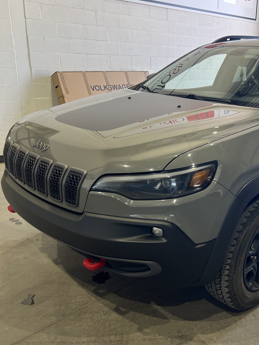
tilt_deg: -17.6
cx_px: 207
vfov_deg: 52.6
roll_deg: -2.4
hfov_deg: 39.1
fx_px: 349
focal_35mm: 35
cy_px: 171
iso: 64
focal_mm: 5.7
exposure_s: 1/121
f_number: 1.5
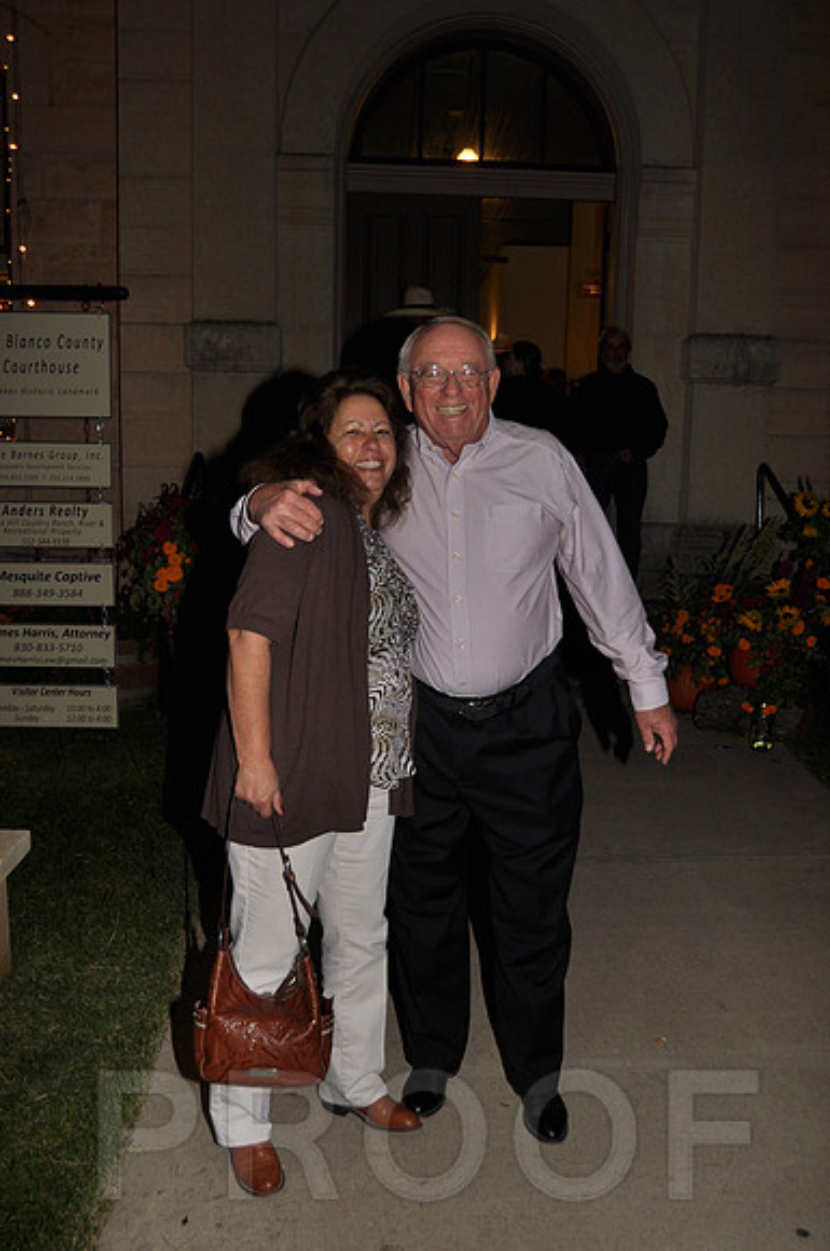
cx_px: 415
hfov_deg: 39.9
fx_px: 1145
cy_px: 626
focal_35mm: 33
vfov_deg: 57.3
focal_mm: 22
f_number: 3.5
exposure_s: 1/125
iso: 250
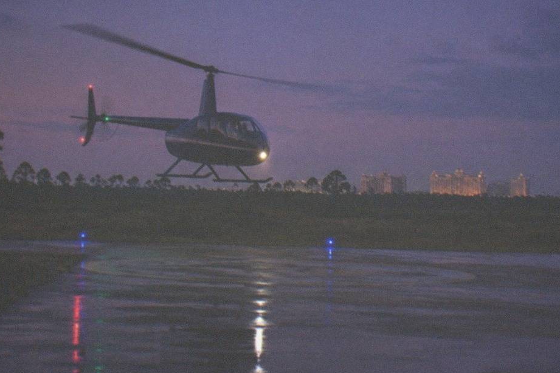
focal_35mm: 38
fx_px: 591
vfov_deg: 35.1
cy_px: 192
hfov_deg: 50.7
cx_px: 299
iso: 400
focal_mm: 35
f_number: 10
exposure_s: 1/125
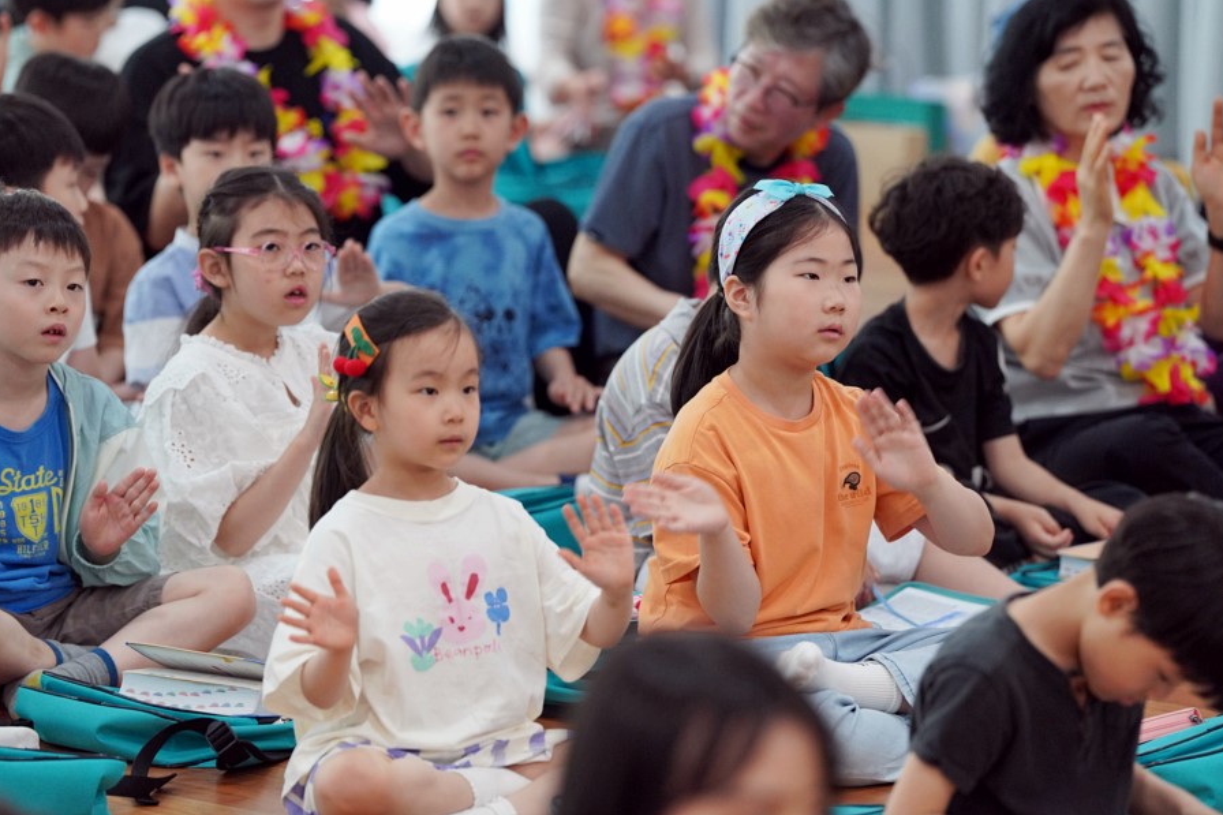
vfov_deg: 6.8
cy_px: 407
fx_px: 6827
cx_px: 613
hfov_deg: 10.2
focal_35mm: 201
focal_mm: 200
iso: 2500
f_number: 4
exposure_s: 1/250
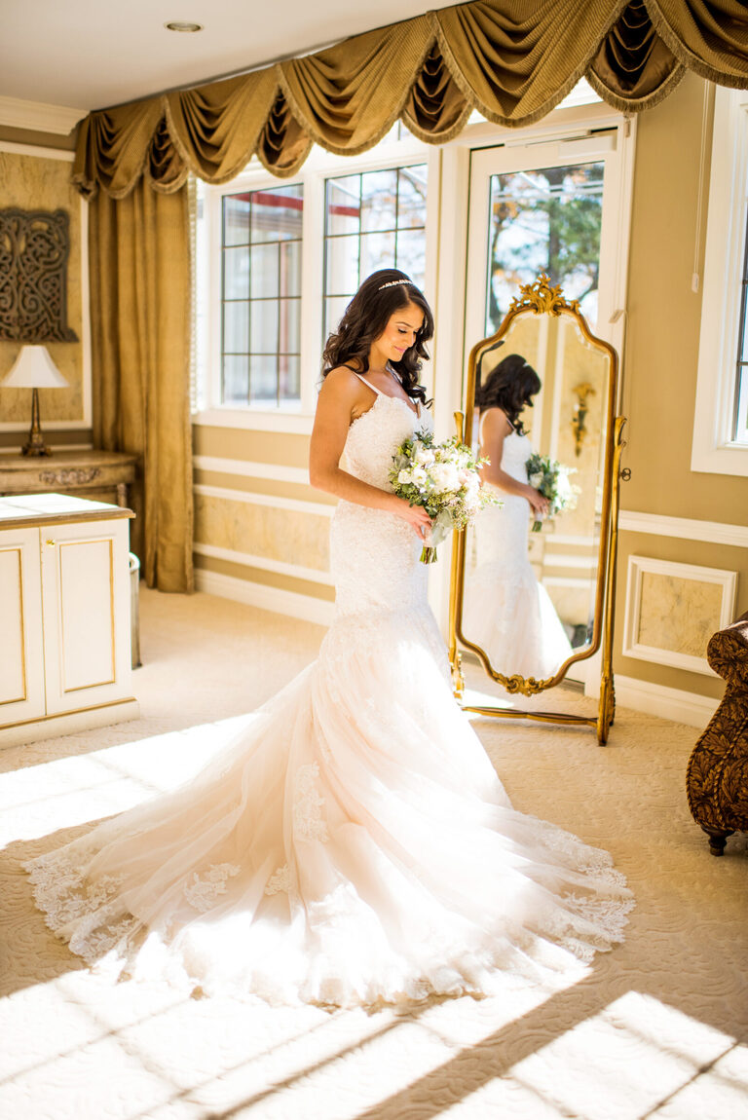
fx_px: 1089
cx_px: 374
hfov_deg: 37.9
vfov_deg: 54.4
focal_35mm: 35
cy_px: 560
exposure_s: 1/2500
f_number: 1.4
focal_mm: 35
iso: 250
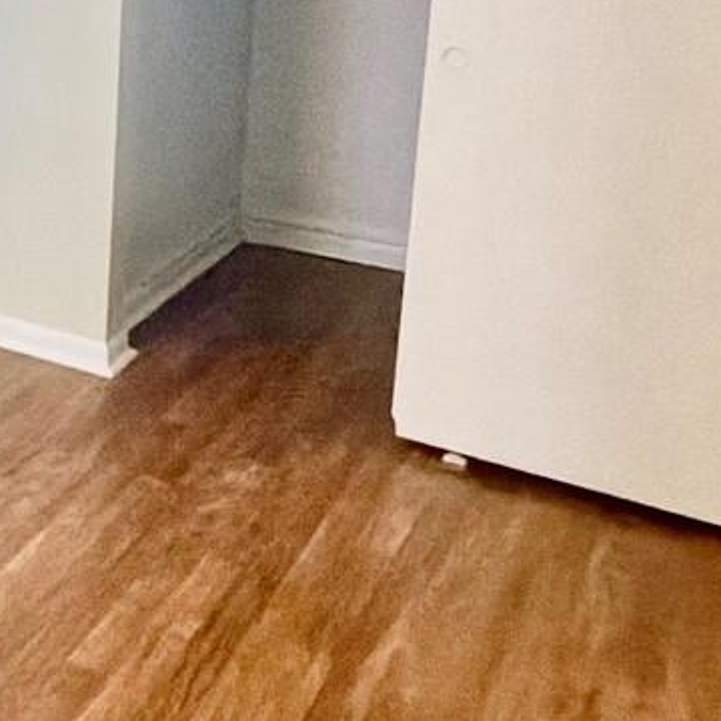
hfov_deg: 23.1
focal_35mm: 55
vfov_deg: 29.4
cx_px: -441
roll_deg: +2.3
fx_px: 1296
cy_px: 34
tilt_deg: -11.3
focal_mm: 2.22
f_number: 2.2
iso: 400
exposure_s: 1/60
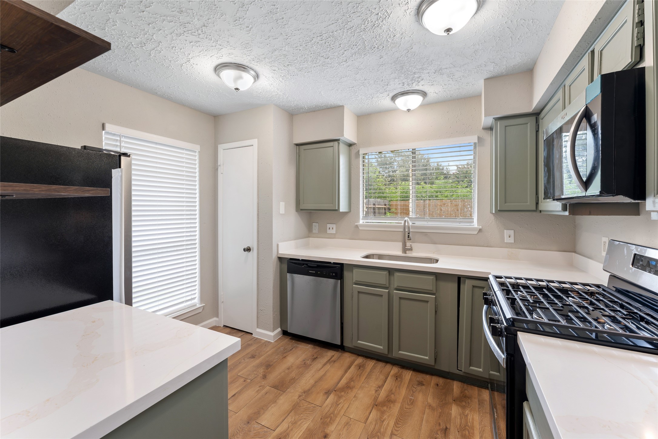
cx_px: 329
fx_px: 256
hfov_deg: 104.3
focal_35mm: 14
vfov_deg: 81.2
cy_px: 220
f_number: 8
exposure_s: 1/4
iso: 100
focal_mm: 14
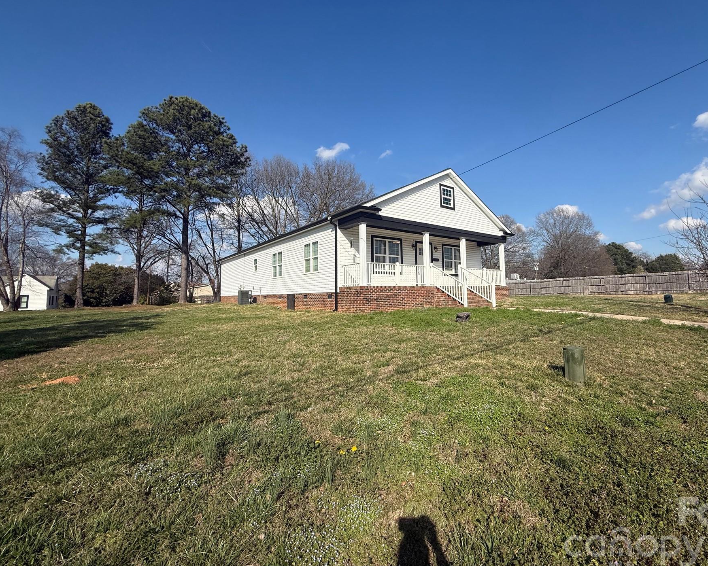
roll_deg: +2.2
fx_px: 335
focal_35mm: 16
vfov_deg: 80.3
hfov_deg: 92.7
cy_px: 266
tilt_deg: +6.9
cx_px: 393
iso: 50
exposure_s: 1/3289
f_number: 2.2
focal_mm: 2.22
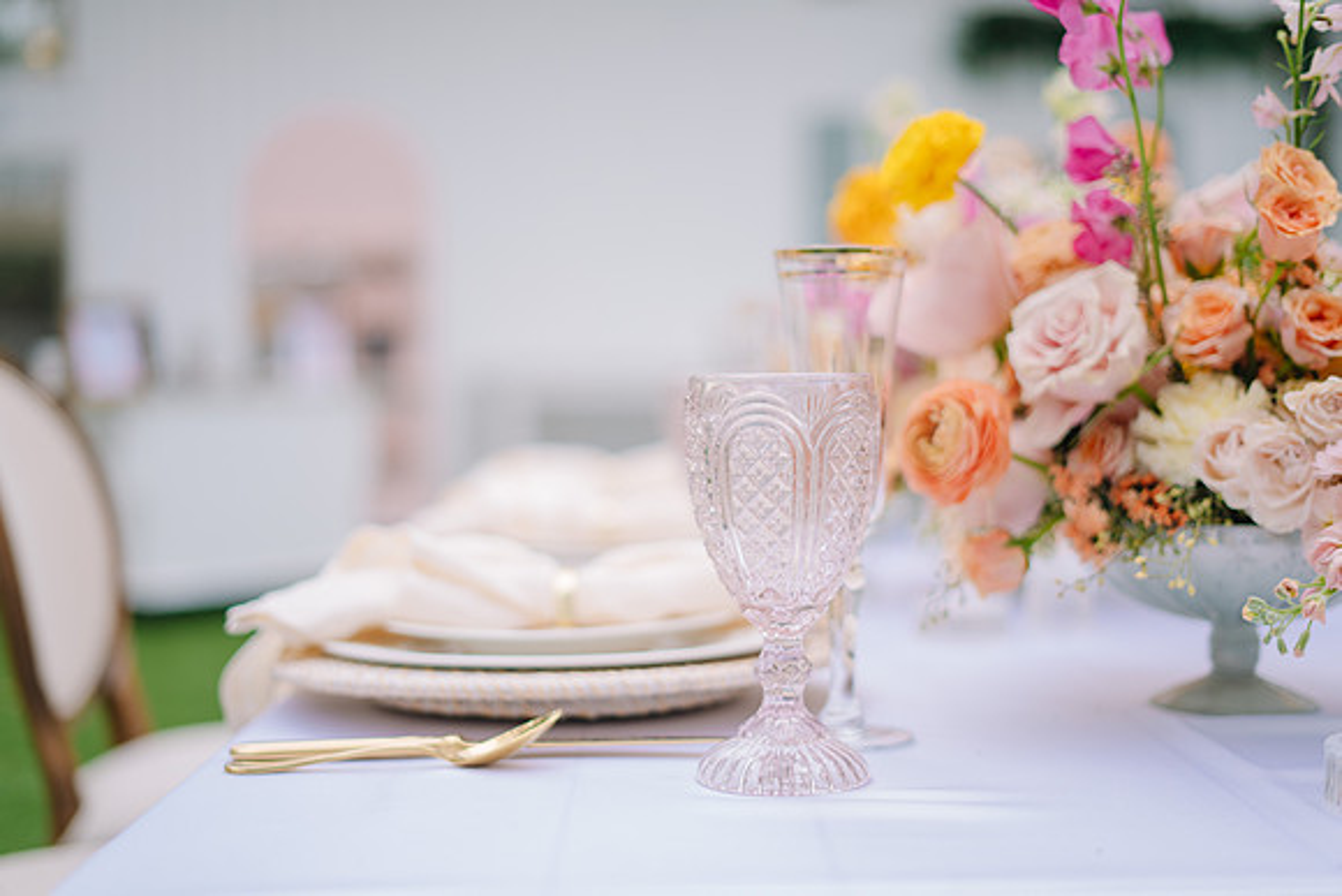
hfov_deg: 39.6
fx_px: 1864
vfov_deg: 27.0
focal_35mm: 50
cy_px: 448
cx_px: 671
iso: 64
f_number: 1.8
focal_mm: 50
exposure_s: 1/200
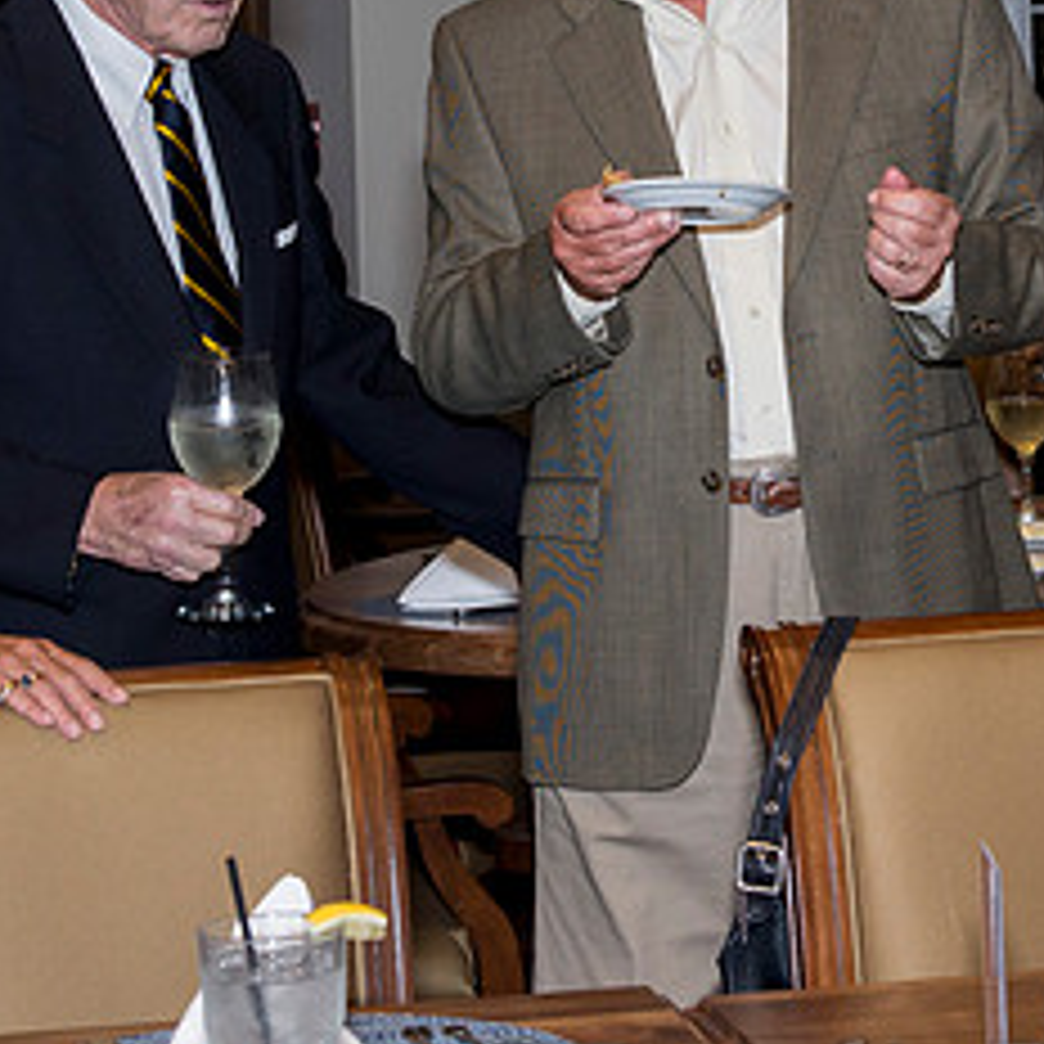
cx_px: 763
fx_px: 4982
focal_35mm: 146
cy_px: 17
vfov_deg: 11.8
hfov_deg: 11.9
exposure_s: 1/80
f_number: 5.6
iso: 800
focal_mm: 42
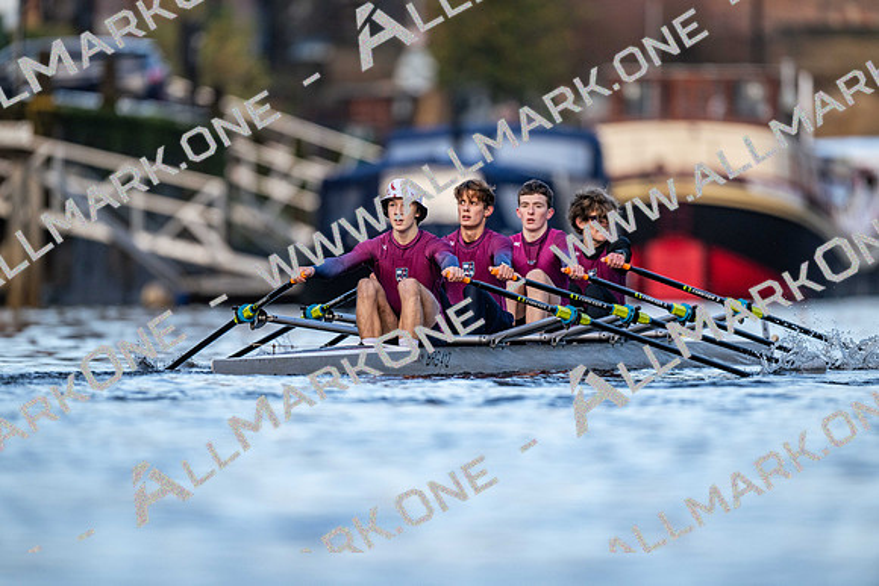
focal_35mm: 600
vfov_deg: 2.3
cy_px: 293
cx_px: 440
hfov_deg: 3.4
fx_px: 14653
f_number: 4
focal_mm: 600
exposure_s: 1/2500
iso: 1100
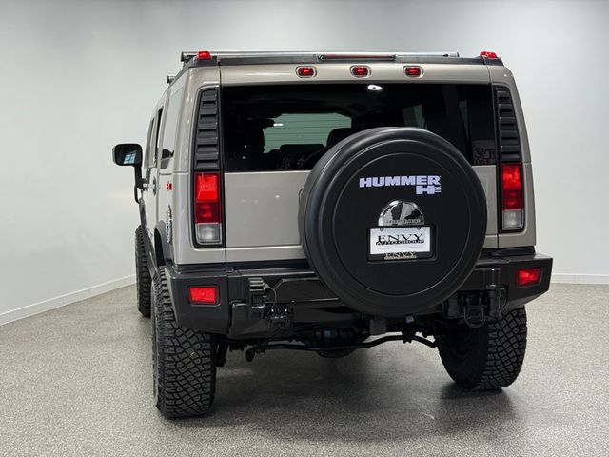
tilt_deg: -4.9
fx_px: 844
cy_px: 228
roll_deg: +1.3
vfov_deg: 30.3
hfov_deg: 39.7
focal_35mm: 48
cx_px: 304
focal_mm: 6.76
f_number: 1.78
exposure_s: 1/174
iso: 50
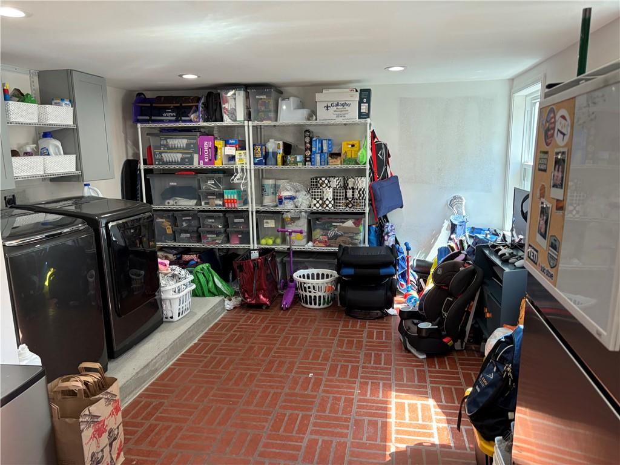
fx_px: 466
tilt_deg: -11.1
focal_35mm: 26
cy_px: 232
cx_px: 310
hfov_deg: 67.3
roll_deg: +1.3
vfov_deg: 53.1
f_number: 1.6
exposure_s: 1/120
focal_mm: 5.96
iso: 125
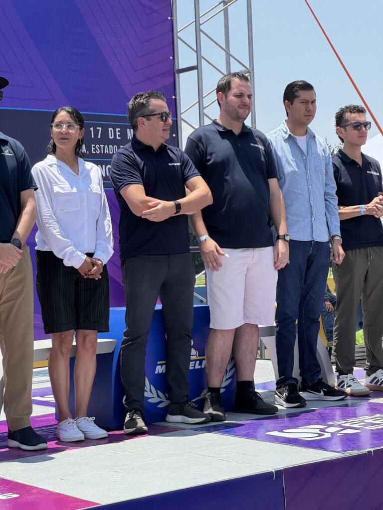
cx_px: 192
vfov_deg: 25.3
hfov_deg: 19.1
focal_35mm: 77
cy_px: 255
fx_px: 1136
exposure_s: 1/602
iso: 25
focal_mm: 9
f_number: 2.8
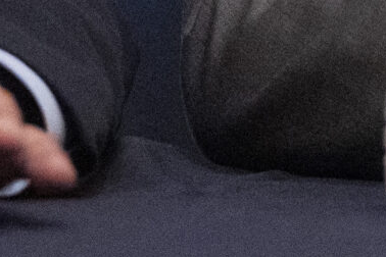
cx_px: 236
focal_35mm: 1172
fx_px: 12565
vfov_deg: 1.2
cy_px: -435
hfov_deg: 1.8
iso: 8000
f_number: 3.2
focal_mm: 173
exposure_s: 1/250
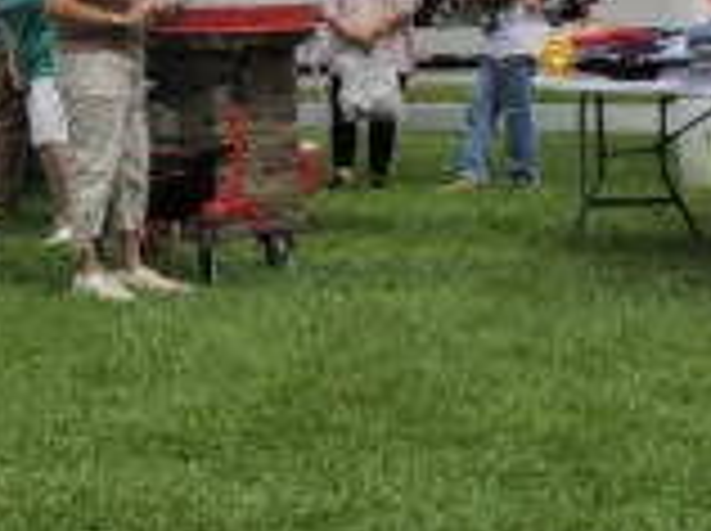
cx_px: -547
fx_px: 3035
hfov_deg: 12.3
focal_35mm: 148
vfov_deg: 9.7
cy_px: -302
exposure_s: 1/1250
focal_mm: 6.2
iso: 100
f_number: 3.6
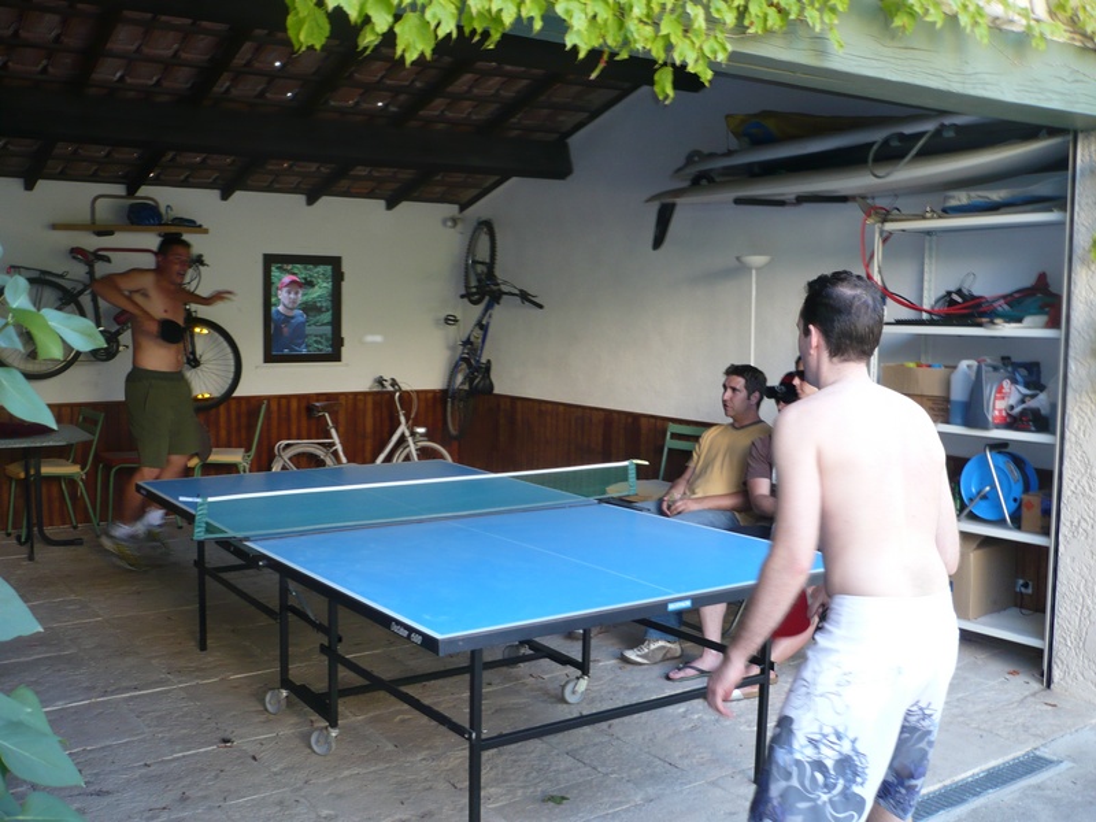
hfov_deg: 52.6
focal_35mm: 35
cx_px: 548
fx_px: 1108
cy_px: 411
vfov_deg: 40.7
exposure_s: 1/30
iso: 100
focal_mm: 5.8
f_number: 2.8
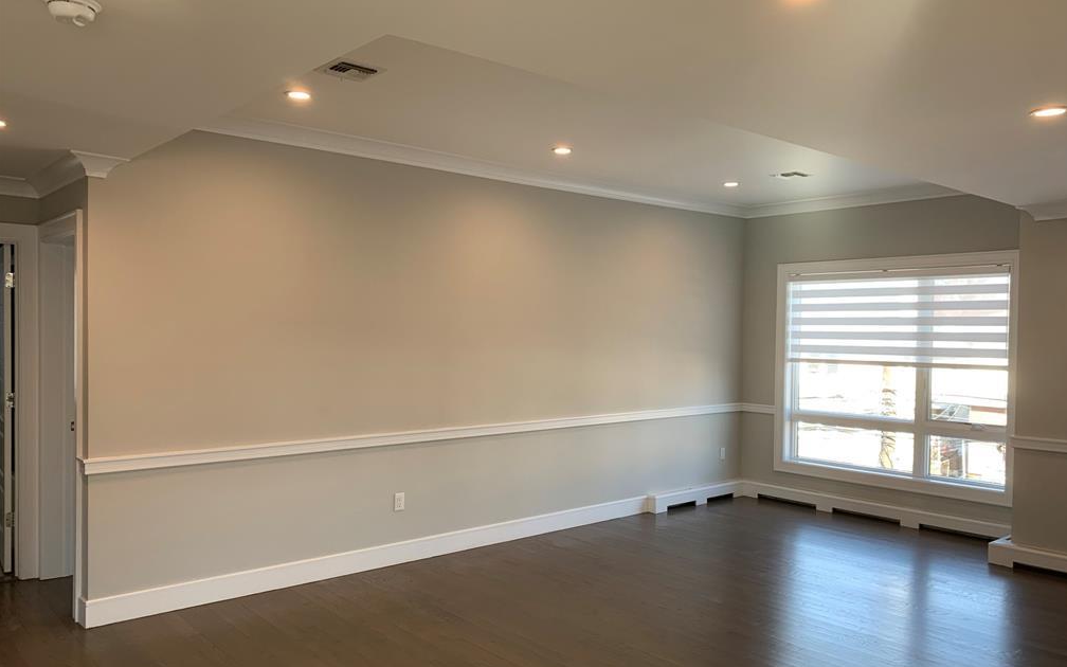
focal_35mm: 28
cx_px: 540
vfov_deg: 44.5
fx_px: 814
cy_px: 355
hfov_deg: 66.5
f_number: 1.8
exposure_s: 1/120
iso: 64
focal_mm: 4.25
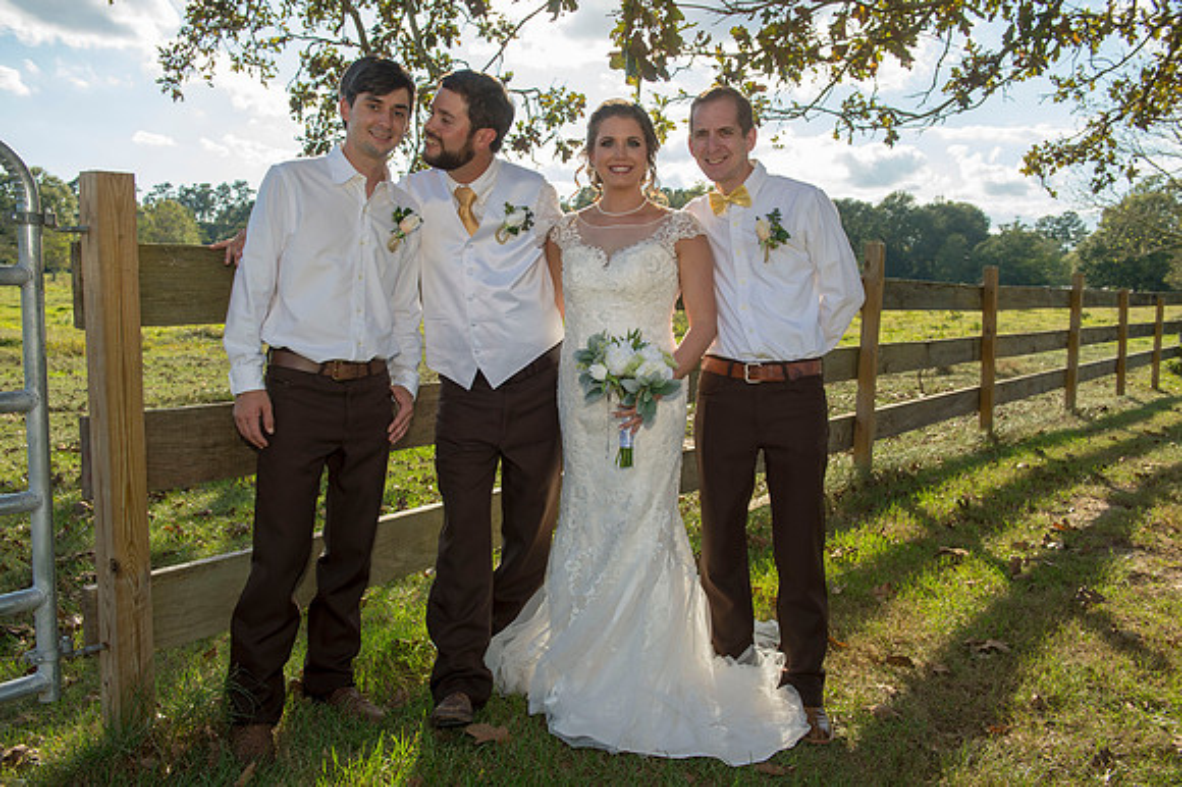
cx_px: 591
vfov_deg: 42.3
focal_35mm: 31
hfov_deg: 60.3
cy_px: 394
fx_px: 1017
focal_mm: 31
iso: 200
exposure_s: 1/400
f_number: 6.3
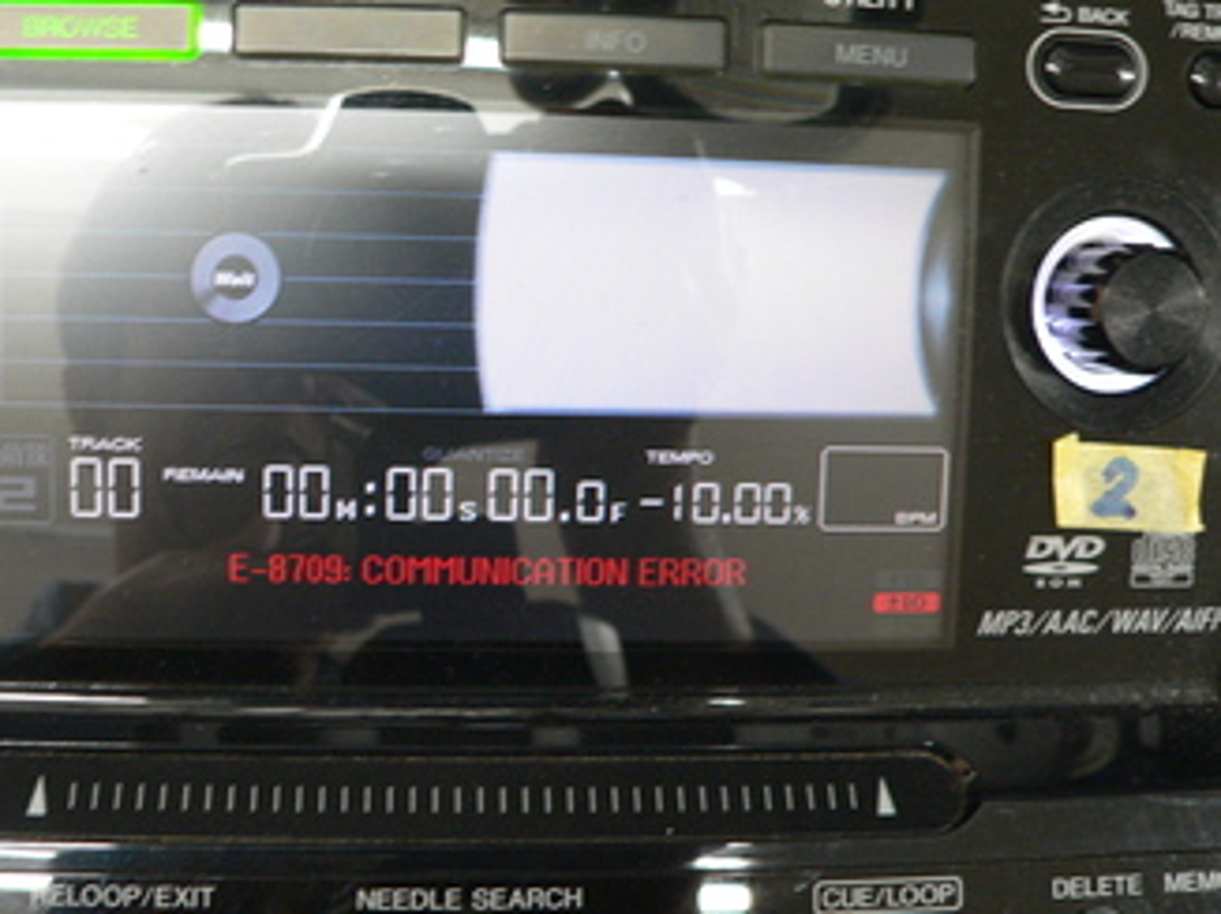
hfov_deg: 44.8
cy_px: 429
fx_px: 1480
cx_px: 562
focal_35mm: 42
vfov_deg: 34.3
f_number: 2.8
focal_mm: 6
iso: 200
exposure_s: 1/10
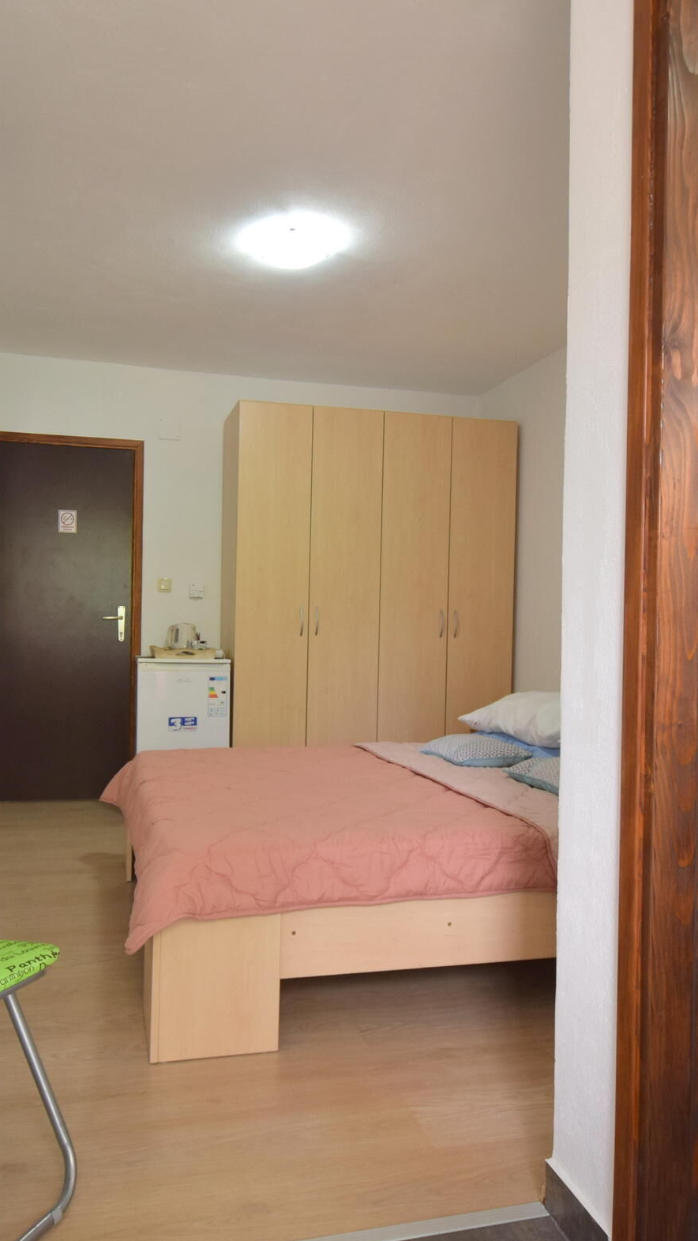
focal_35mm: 24
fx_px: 789
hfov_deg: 47.4
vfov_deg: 76.3
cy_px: 612
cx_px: 280
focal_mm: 10
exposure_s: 1/80
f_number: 4.5
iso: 400
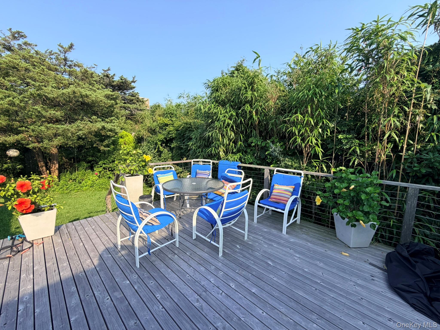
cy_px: 165
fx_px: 178
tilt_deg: -6.2
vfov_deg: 85.7
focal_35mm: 14
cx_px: 220
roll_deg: -0.5
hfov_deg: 102.1
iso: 40
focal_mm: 2.22
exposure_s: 1/644
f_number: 2.2
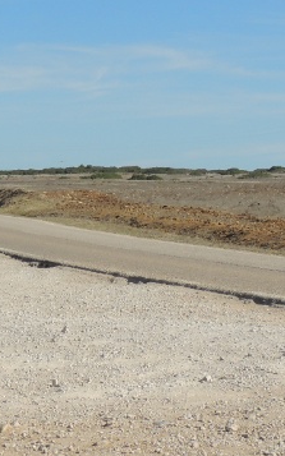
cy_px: 20
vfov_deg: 17.9
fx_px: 1417
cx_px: -37
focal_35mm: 114
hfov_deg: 11.3
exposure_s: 1/1250
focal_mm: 7.1
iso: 100
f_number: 3.7
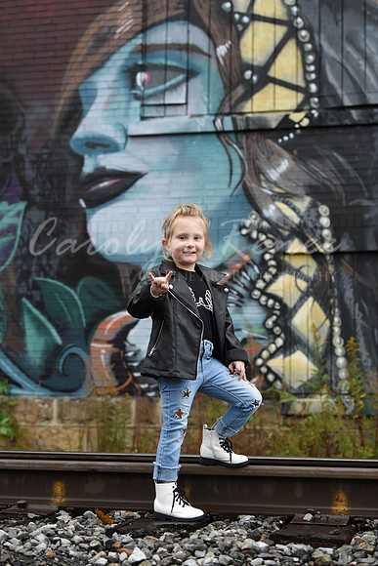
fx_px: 1102
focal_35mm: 70
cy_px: 283
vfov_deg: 28.8
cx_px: 189
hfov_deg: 19.5
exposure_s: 1/200
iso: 160
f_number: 4
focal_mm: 70
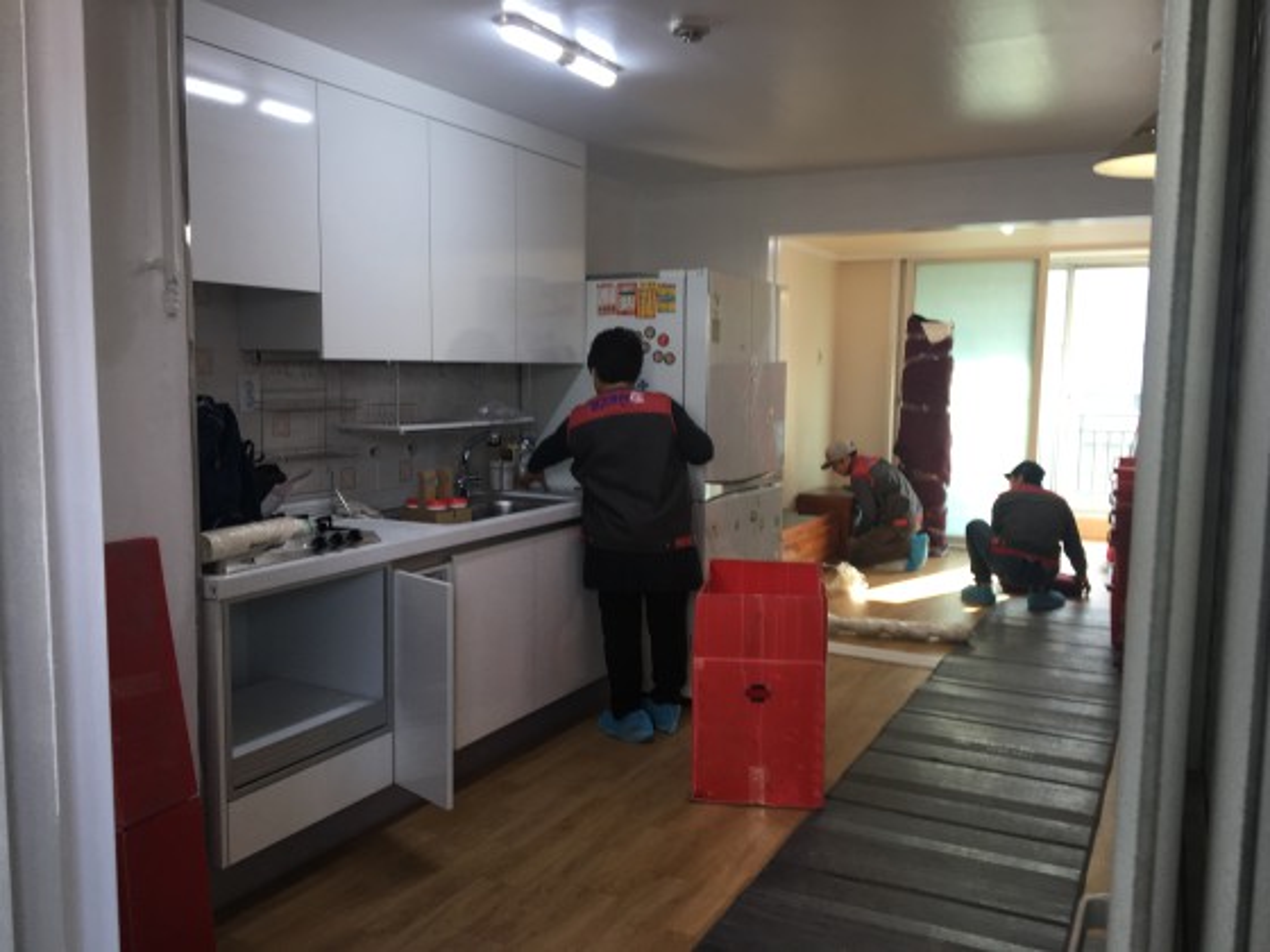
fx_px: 1064
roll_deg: -0.5
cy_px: 476
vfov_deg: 48.2
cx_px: 635
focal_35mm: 29
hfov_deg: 61.7
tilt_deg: -5.6
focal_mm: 4.15
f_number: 2.2
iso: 32
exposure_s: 1/60
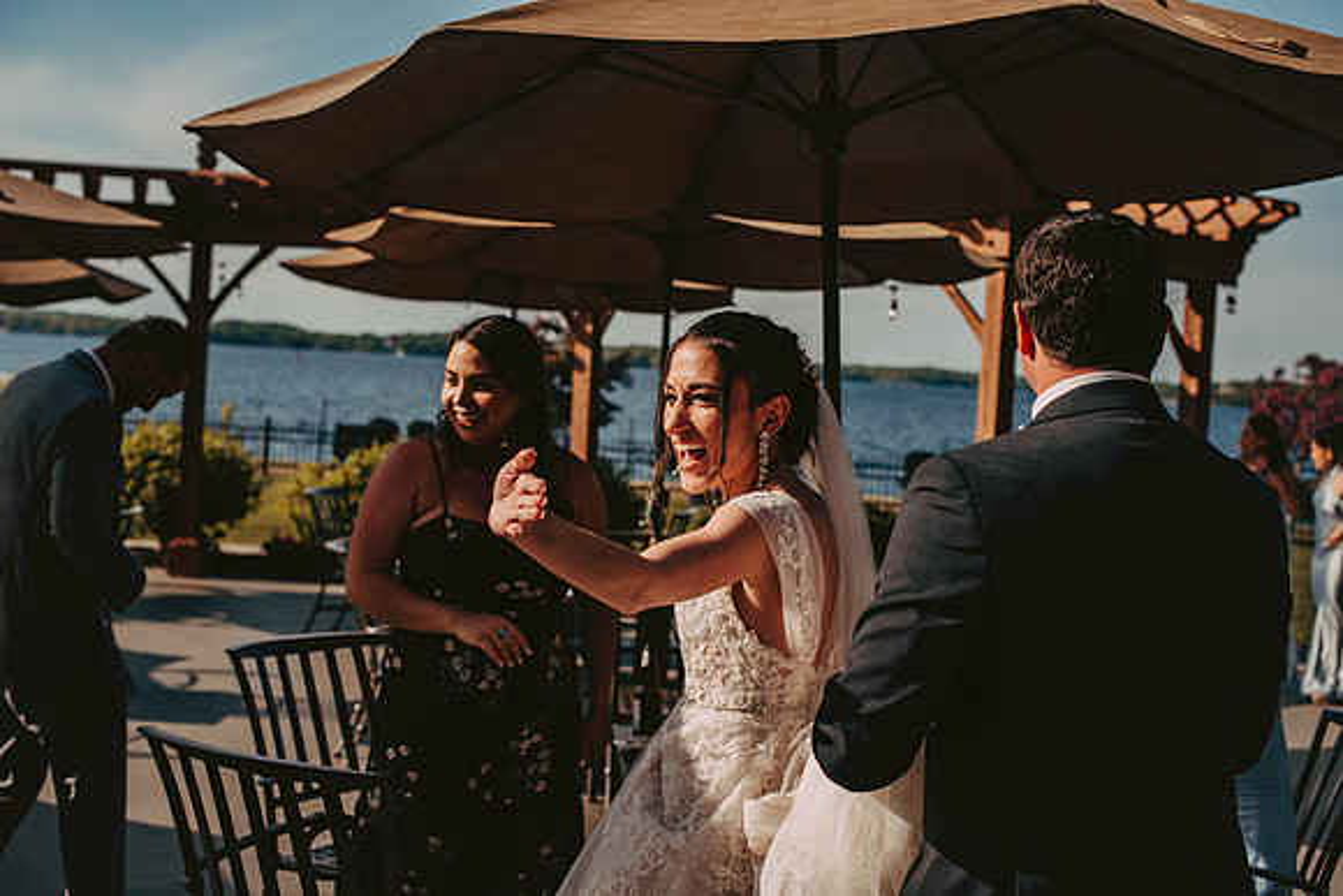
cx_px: 672
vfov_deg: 27.0
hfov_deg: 39.6
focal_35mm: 50
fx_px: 1866
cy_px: 448
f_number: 4
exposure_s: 1/1000
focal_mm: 50
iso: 200
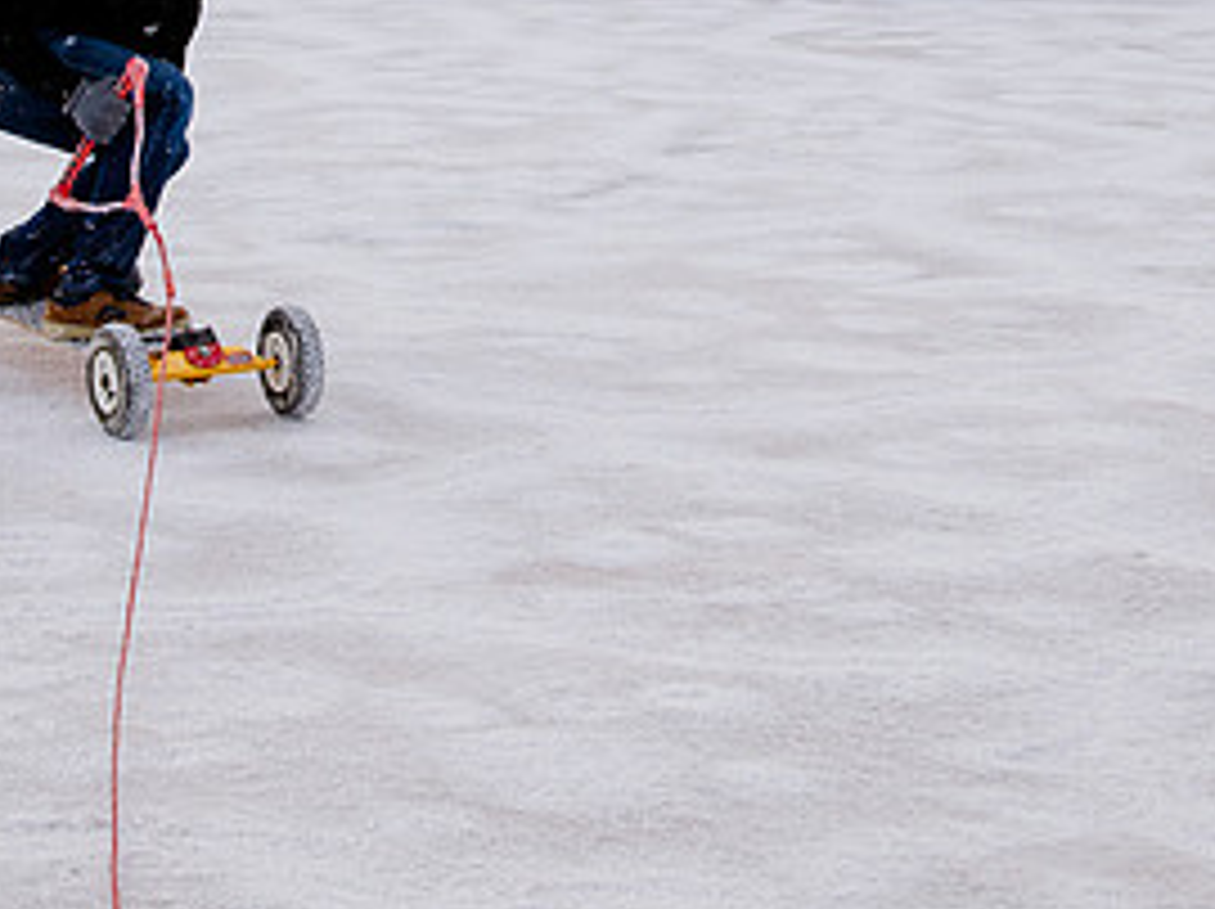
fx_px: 3963
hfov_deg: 17.4
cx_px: 490
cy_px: -82
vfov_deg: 12.9
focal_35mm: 113
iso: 250
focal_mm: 44
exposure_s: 1/500
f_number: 8
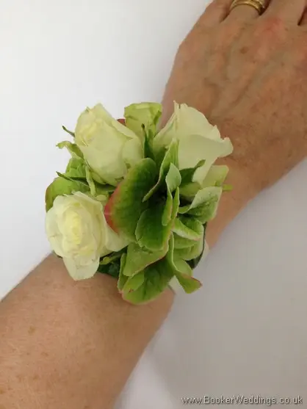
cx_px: 154
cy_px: 204
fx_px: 414
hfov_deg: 40.7
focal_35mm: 35
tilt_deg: -75.2
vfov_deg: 52.6
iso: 80
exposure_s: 1/20
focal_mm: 4.28
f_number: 2.4
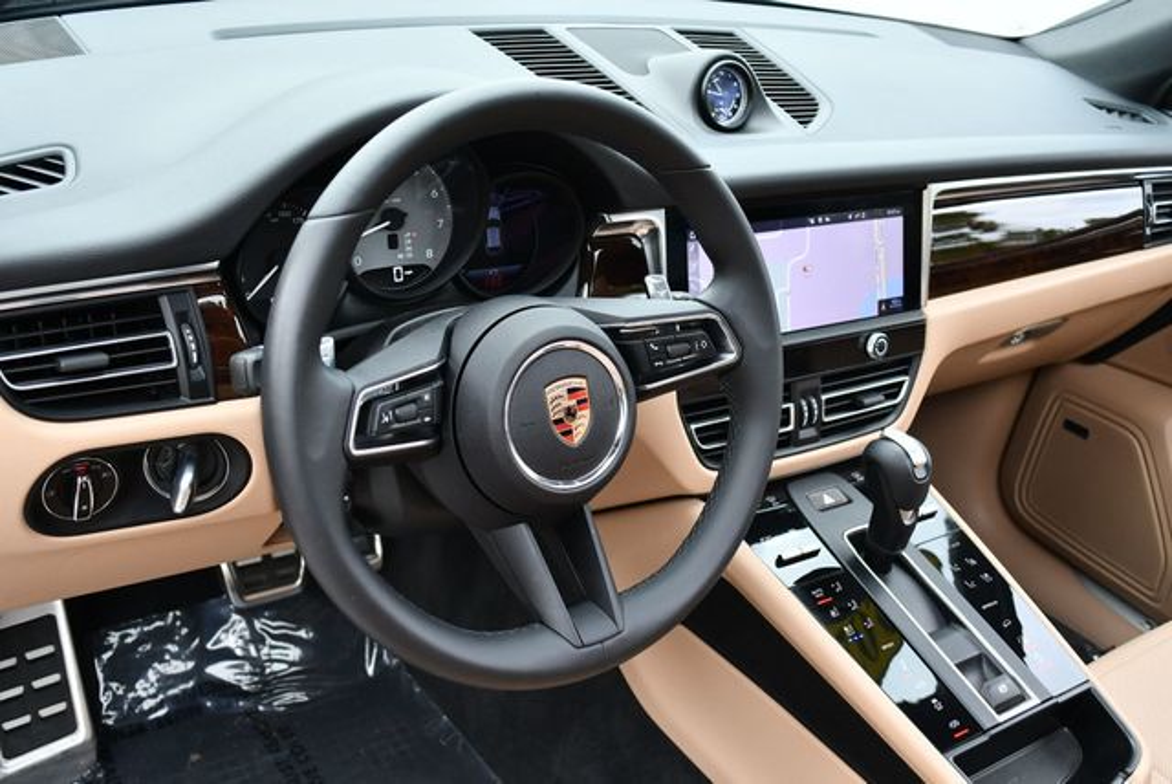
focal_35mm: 40
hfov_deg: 48.4
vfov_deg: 33.5
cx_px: 586
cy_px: 392
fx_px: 1303
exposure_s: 1/250
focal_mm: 20
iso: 400
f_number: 3.8
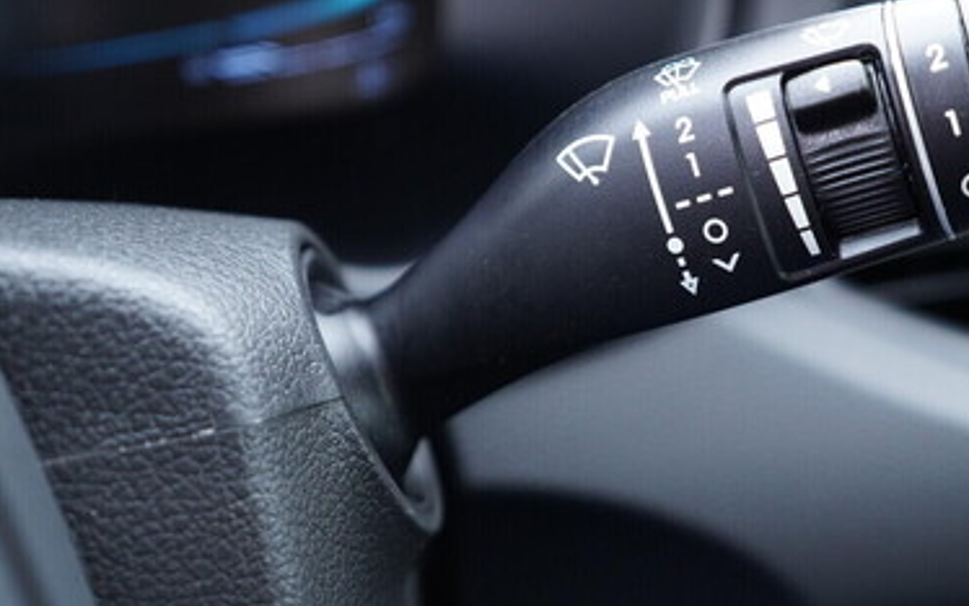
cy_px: 245
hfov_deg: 36.8
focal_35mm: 54
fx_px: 1426
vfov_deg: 24.0
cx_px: 702
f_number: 2.8
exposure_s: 1/40
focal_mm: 24
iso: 800
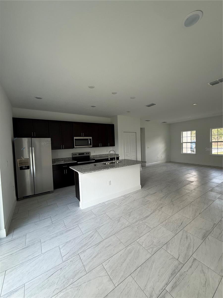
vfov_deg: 102.1
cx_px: 112
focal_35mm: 14
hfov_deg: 85.7
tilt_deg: -0.8
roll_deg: +1.6
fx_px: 120
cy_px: 149
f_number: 2.2
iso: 100
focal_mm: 2.22
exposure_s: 1/99
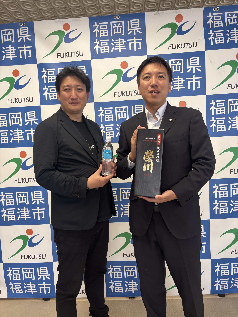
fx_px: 238
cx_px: 119
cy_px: 158
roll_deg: +2.9
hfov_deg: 53.1
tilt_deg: -3.1
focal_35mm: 26
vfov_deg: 67.3
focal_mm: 5.96
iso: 80
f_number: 1.6
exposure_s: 1/60
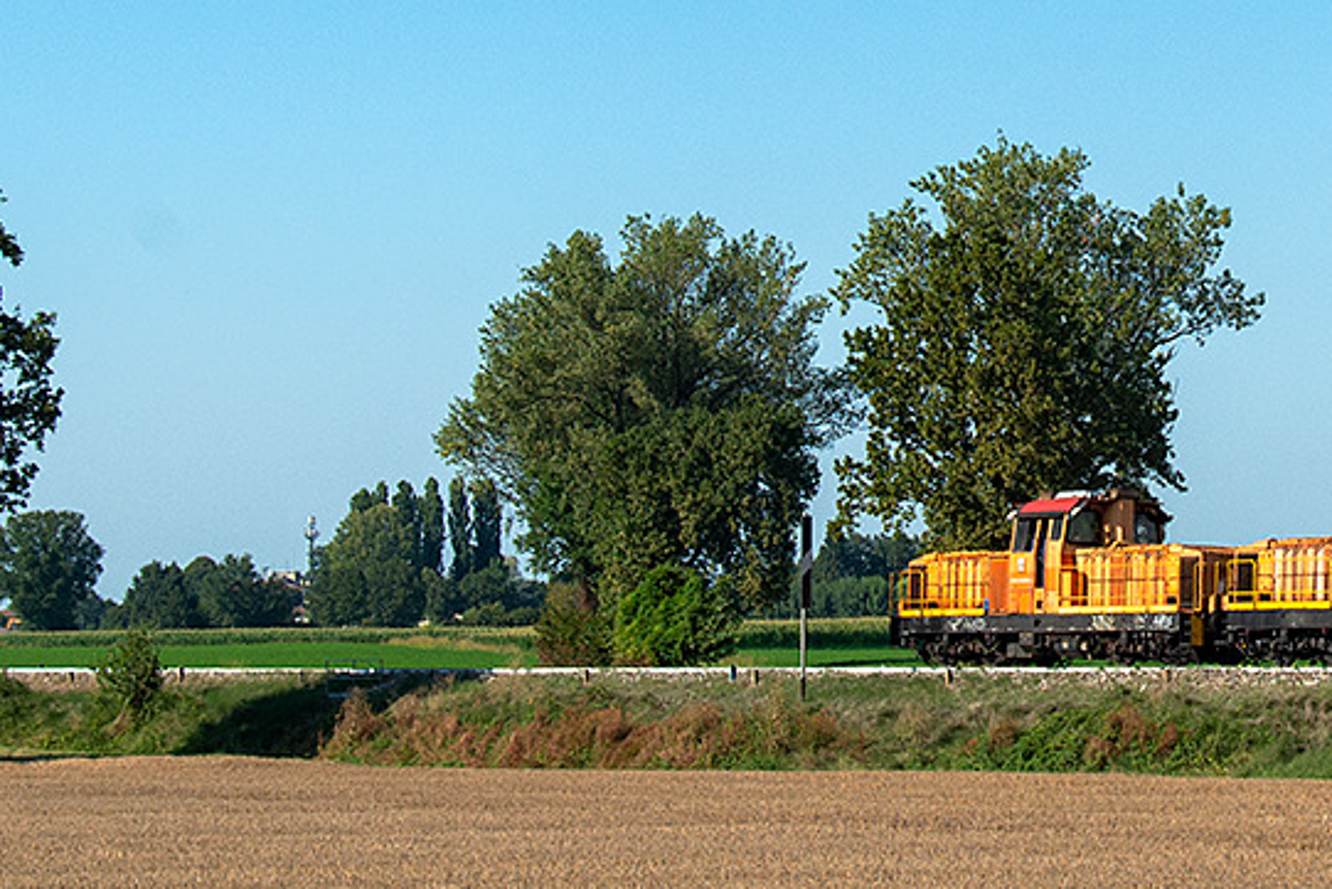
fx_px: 5033
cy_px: 161
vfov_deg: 10.1
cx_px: 1135
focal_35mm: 136
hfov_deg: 14.9
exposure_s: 1/1000
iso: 250
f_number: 6.3
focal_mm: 46
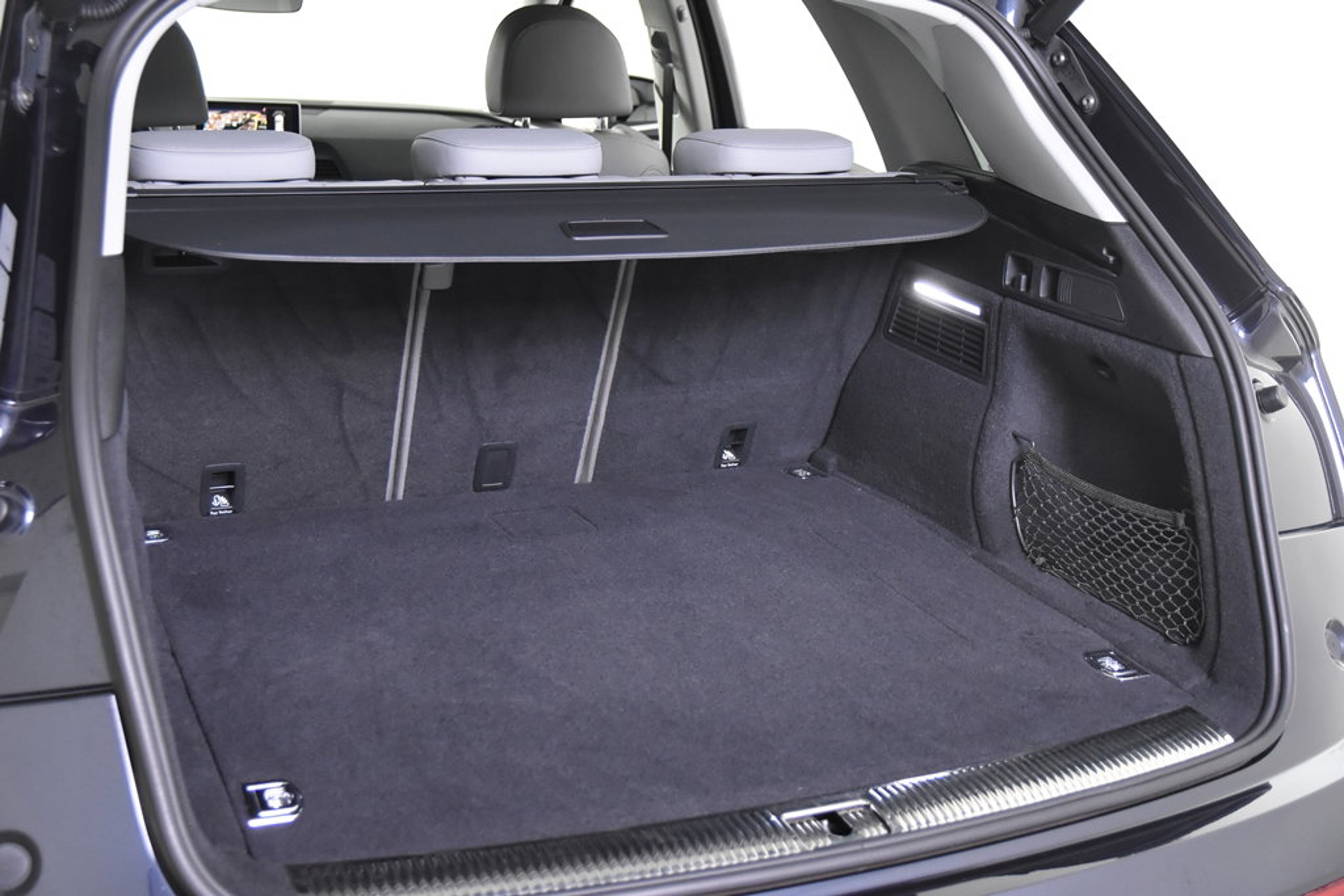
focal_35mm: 46
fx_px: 1736
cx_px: 672
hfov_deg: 42.3
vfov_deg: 29.0
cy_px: 448
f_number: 3.3
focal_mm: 31
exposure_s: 1/50
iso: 2200
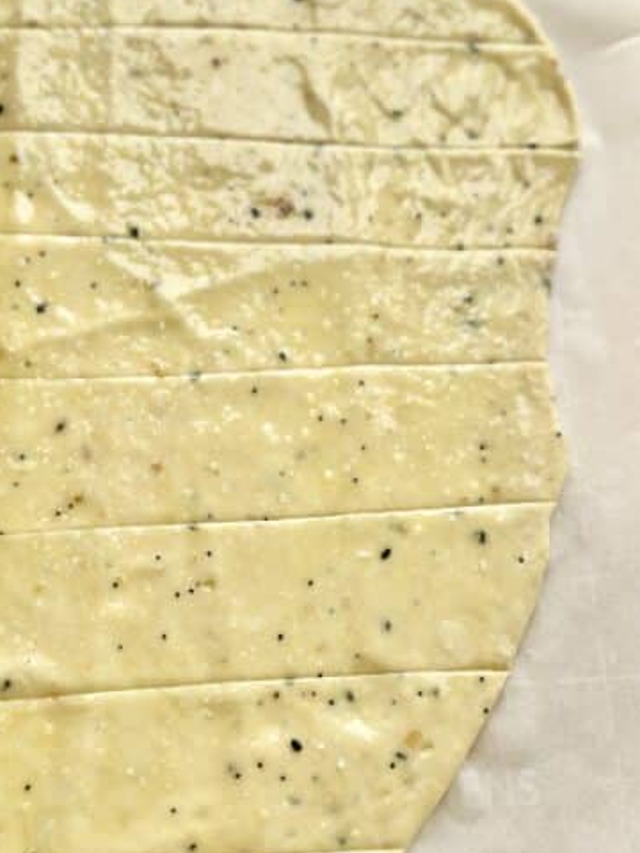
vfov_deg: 38.2
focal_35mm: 50
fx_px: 1233
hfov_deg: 29.1
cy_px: 425
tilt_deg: -70.5
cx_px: 328
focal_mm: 6.86
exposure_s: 1/962
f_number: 1.78
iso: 80
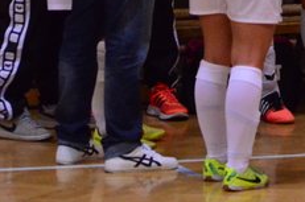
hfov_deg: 2.3
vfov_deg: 1.6
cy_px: -90
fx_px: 7457
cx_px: 400
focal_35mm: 882
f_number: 5
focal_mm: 170
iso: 5000
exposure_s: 1/400
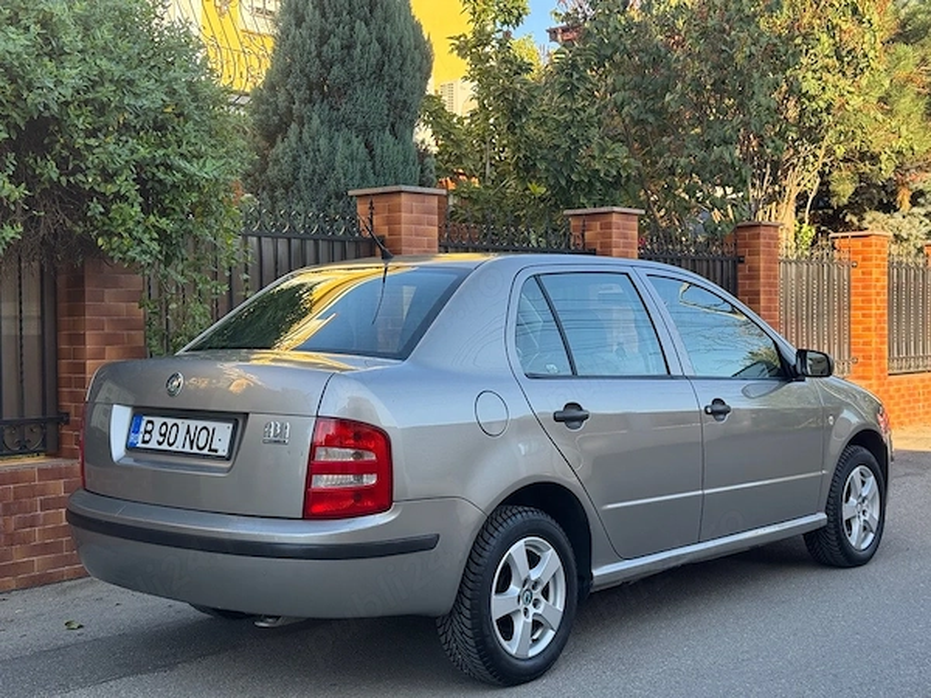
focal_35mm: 48
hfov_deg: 39.7
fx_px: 1291
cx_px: 466
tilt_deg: -1.1
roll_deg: +0.7
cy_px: 349
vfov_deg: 30.3
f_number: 1.78
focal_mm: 6.76
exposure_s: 1/481
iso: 64
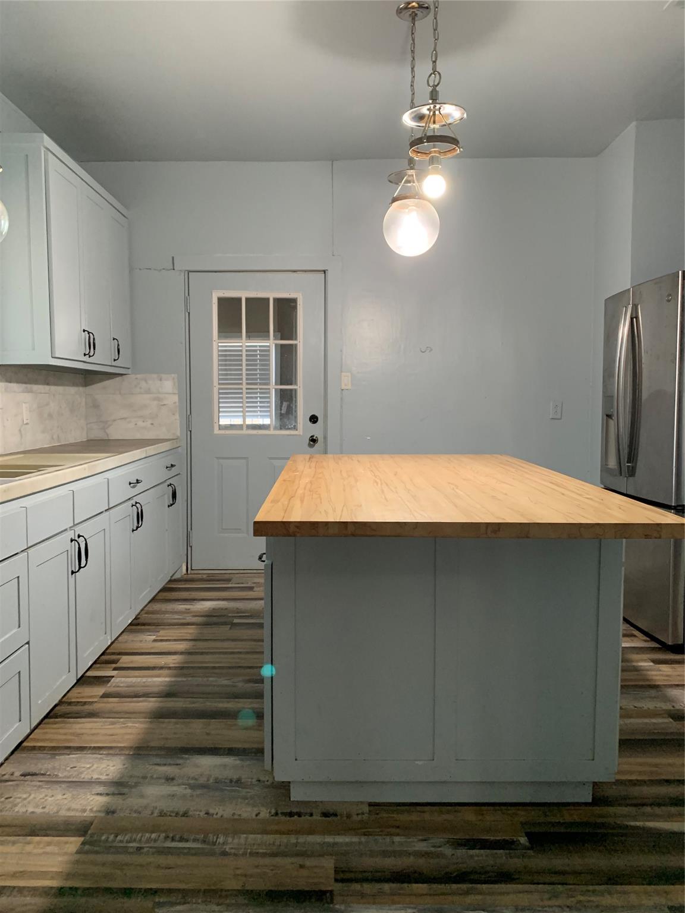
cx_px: 342
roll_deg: -0.1
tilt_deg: -3.8
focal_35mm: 26
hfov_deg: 53.1
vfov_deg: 67.3
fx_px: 686
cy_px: 456
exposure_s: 1/60
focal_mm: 4.25
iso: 320
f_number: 1.8
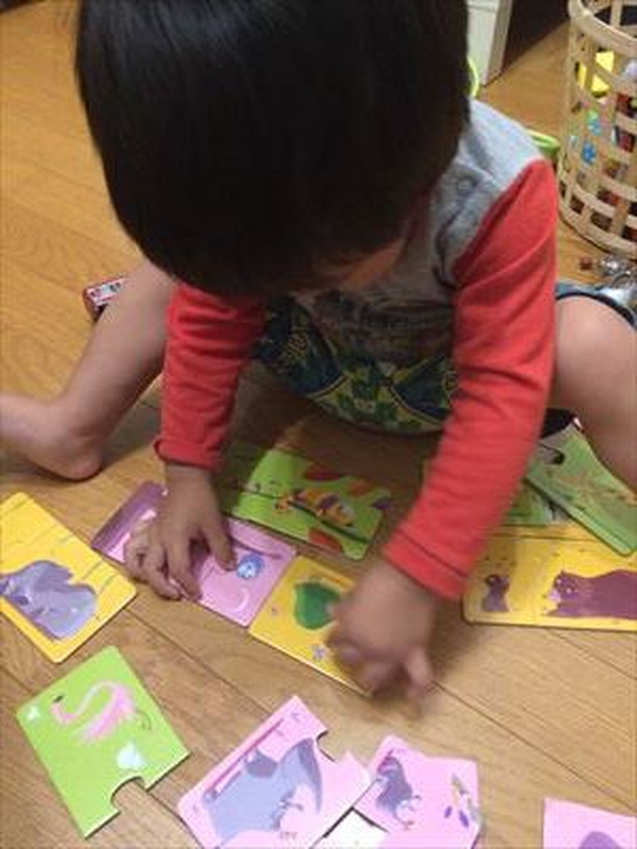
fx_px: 712
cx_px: 318
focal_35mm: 29
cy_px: 424
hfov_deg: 48.2
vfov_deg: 61.7
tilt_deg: -48.6
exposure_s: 1/15
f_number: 2.2
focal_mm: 4.15
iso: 400
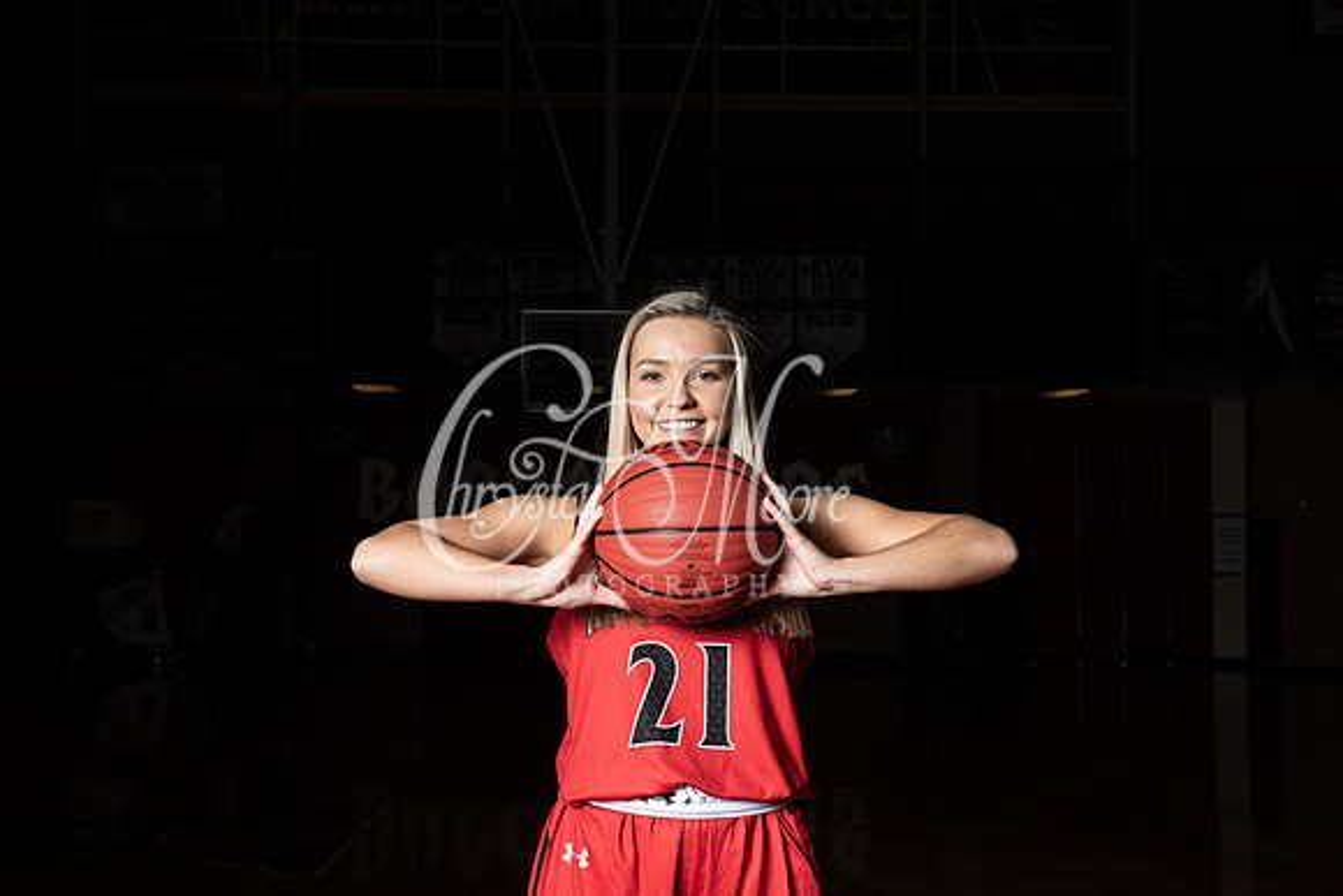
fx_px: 2164
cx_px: 672
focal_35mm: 58
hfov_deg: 34.5
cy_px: 448
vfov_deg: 23.4
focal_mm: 58
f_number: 14
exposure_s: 1/200
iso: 320
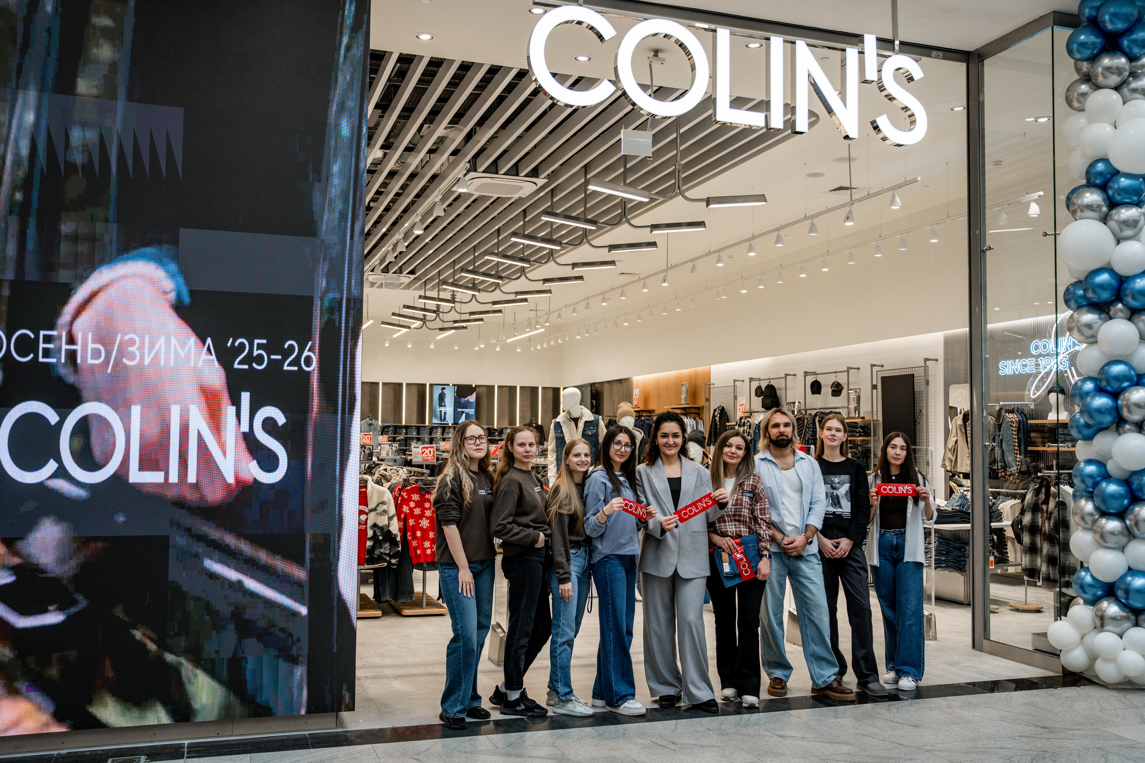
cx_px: 587
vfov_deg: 40.6
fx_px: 1031
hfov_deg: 58.1
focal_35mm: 32
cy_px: 382
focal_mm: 31
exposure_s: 1/400
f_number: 2.8
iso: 800
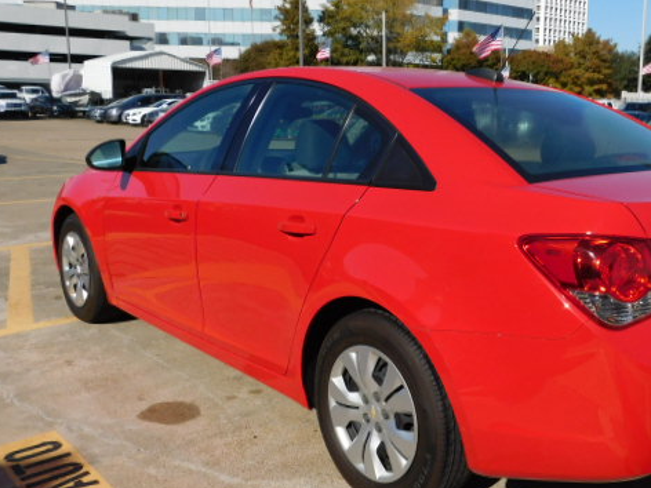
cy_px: 241
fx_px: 715
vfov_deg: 37.7
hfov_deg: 48.2
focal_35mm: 38
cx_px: 432
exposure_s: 1/640
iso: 125
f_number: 6.4
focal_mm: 4.9
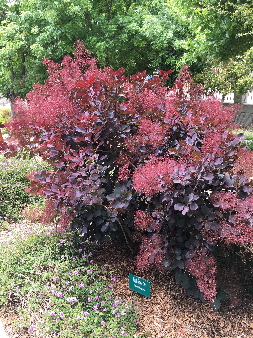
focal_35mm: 29
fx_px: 283
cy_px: 169
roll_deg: +1.7
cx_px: 126
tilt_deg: -16.2
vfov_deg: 61.7
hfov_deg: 48.2
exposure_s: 1/207
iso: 25
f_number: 2.2
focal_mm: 4.15
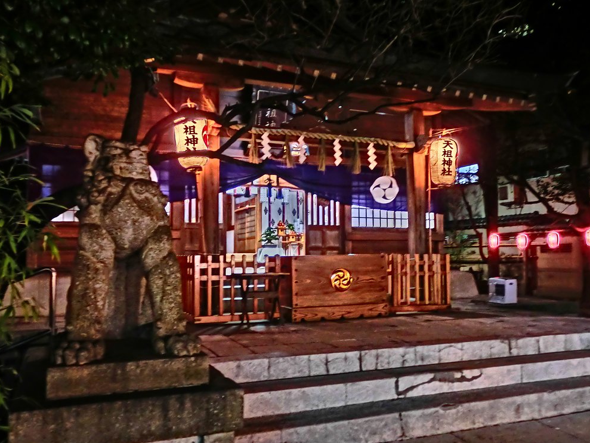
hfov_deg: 61.6
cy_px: 219
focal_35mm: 29
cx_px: 300
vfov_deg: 48.2
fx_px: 494
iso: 800
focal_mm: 5
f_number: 3
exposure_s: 1/25
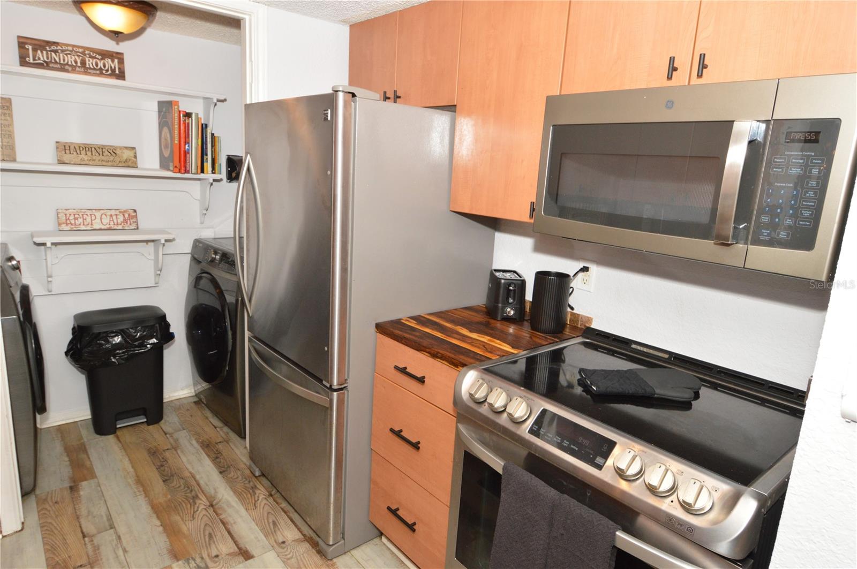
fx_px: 499
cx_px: 428
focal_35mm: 21
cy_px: 284
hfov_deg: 81.3
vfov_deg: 59.4
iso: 800
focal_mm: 14
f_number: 8
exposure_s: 1/100
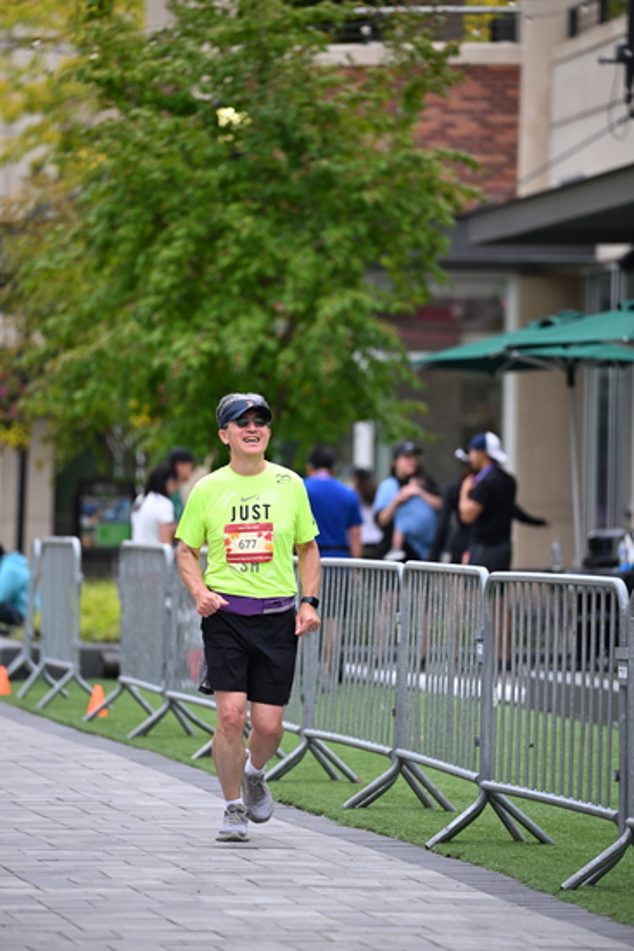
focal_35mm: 200
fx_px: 5280
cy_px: 476
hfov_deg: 6.9
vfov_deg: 10.3
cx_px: 317
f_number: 2.8
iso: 640
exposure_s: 1/2000
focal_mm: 200
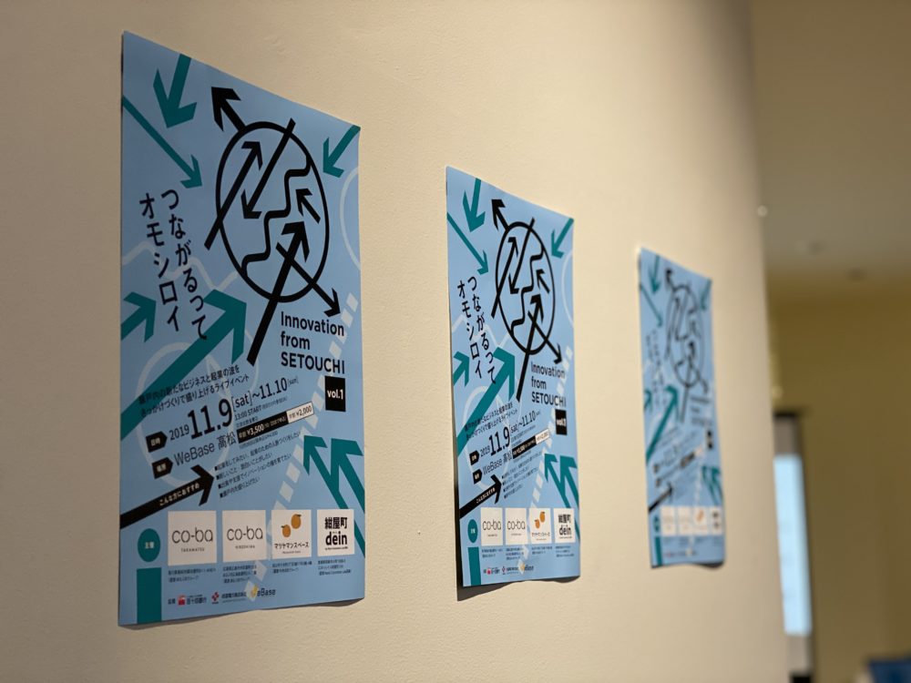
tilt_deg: +8.2
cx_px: 456
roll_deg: +0.4
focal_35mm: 52
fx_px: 1369
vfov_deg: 28.0
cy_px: 342
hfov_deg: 36.8
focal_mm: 6
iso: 160
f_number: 2
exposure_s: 1/120
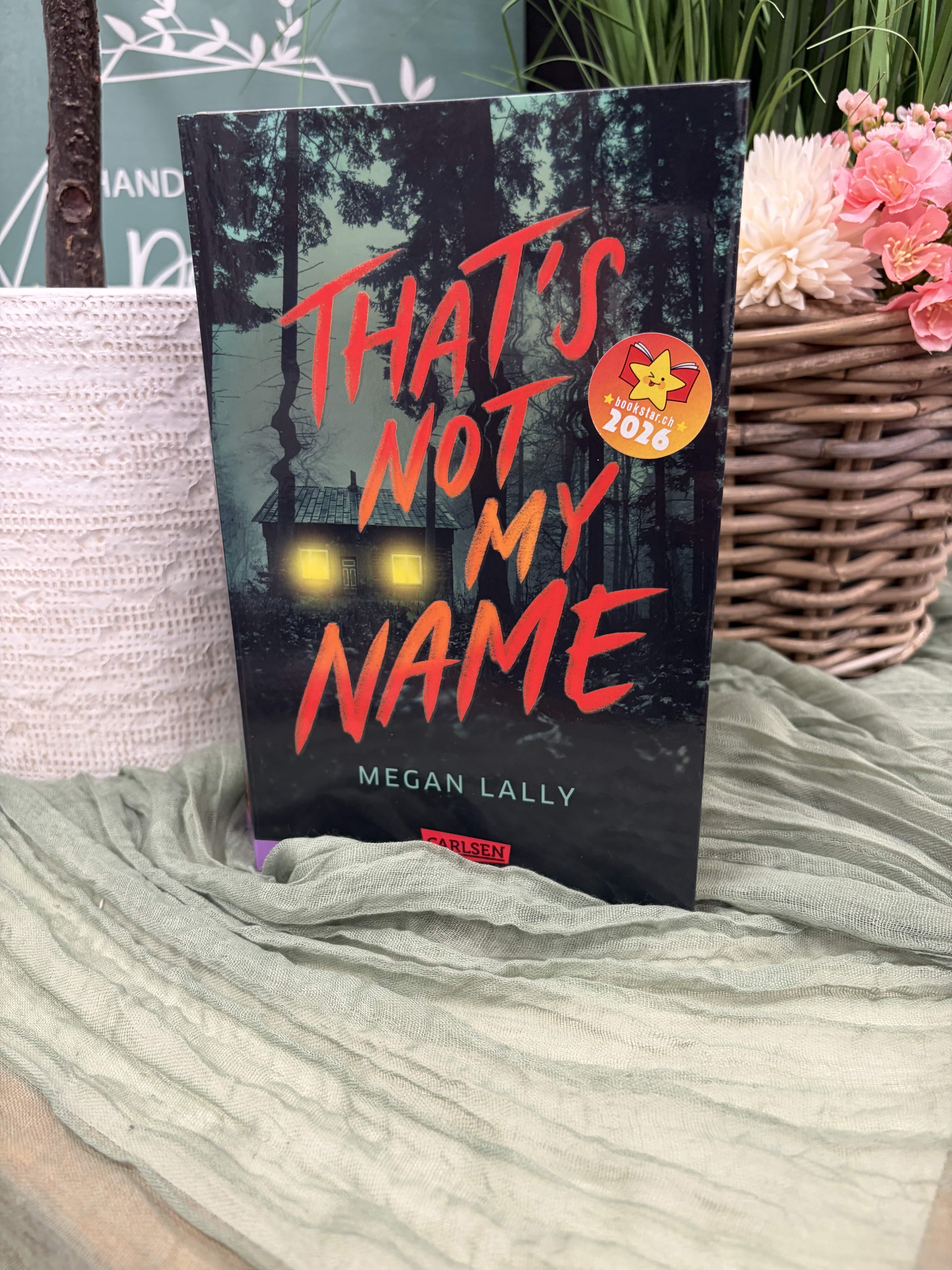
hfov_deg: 53.1
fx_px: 953
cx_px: 476
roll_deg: +1.4
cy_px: 635
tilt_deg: -18.6
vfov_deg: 67.3
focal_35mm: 26
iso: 125
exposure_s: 1/71
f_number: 1.6
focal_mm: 5.96
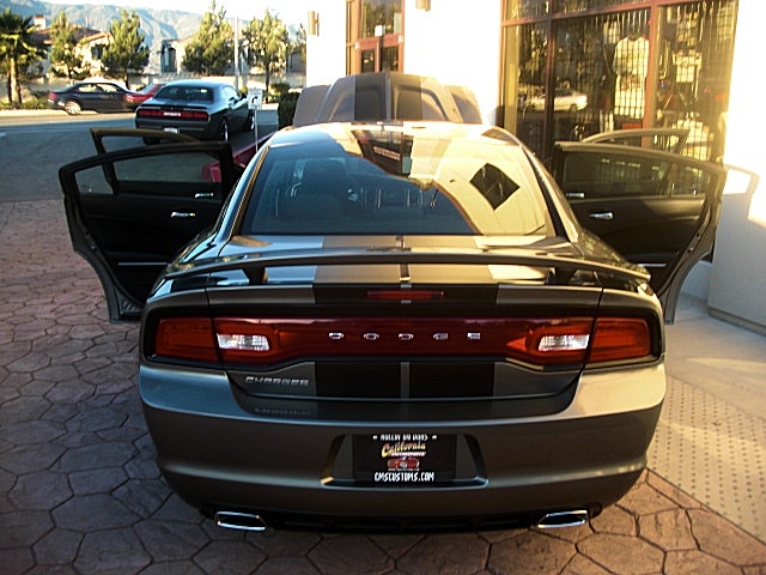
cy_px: 288
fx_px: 797
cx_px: 383
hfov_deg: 51.4
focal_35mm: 36
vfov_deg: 39.7
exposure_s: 1/80
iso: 50
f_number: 2.8
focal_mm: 6.3
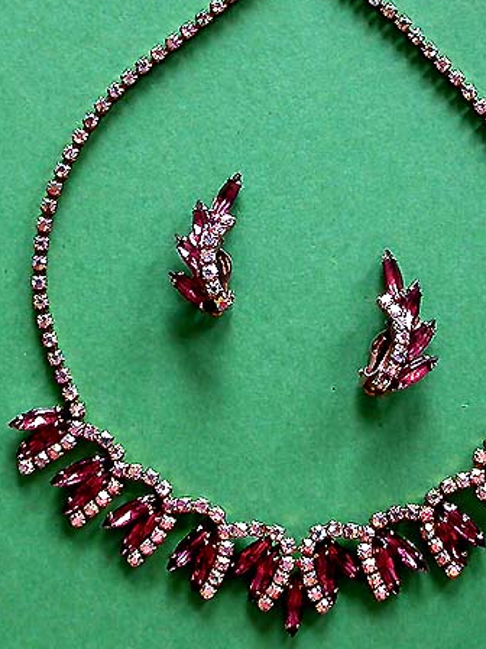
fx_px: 900
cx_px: 299
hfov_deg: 30.1
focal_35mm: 48
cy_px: 249
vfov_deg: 39.5
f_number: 2.6
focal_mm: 7.85
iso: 100
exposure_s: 1/33.2
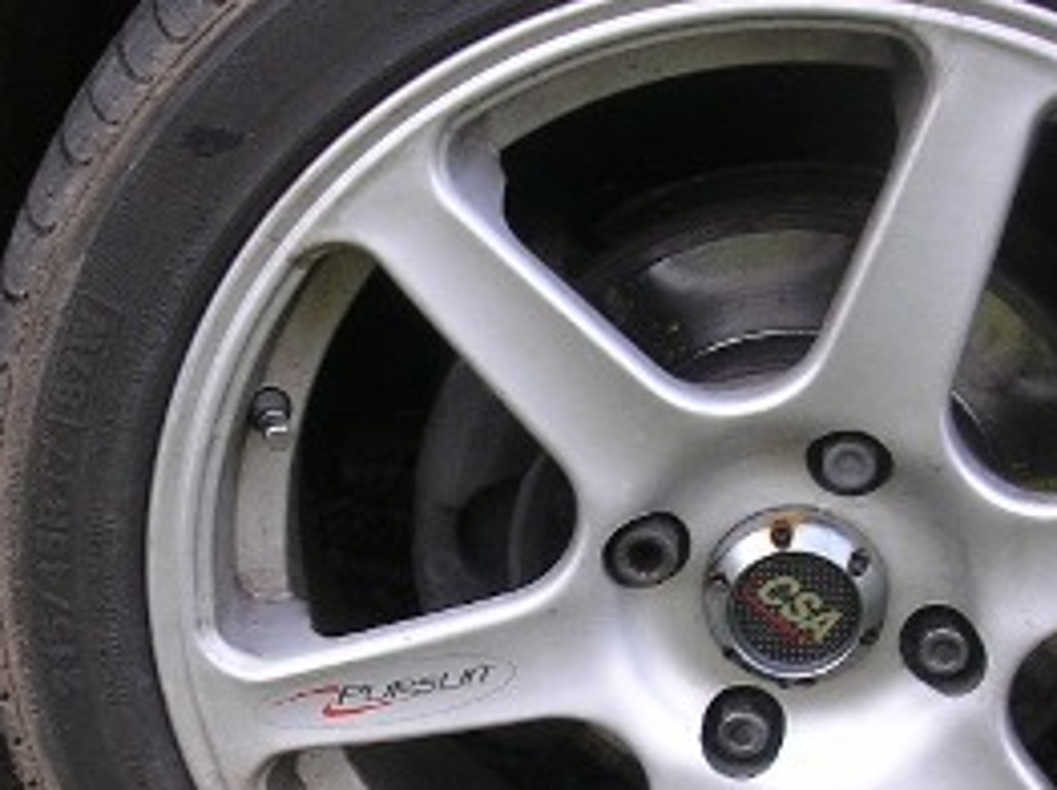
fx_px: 2837
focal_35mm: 93
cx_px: 456
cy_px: 641
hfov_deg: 21.1
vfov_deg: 15.8
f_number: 2.8
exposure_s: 1/62.8
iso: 50
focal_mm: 5.8
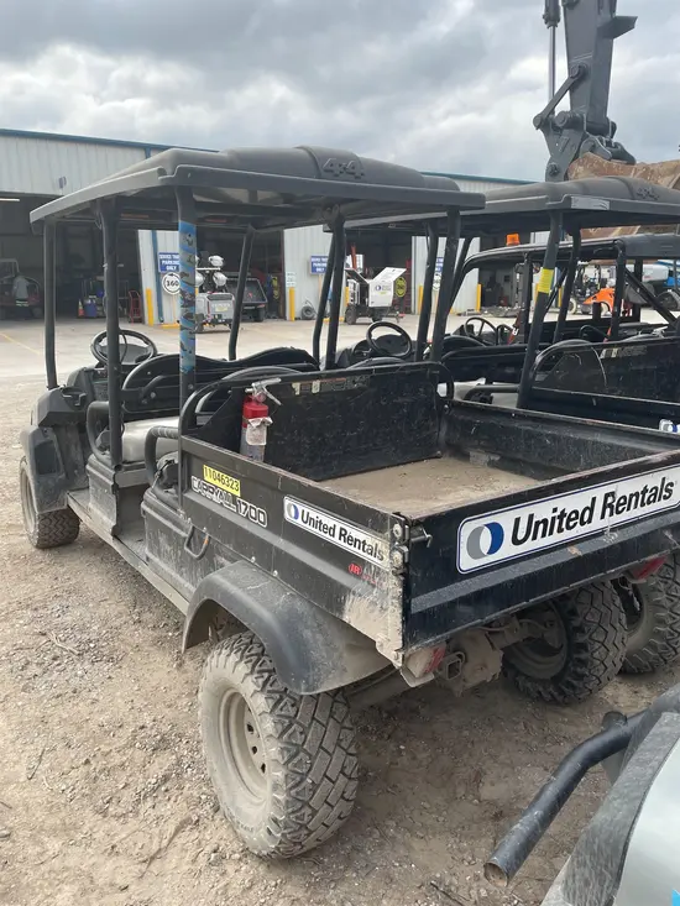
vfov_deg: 67.3
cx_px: 340
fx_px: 681
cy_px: 453
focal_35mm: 26
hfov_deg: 53.1
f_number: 1.6
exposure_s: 1/564
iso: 50
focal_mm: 4.2
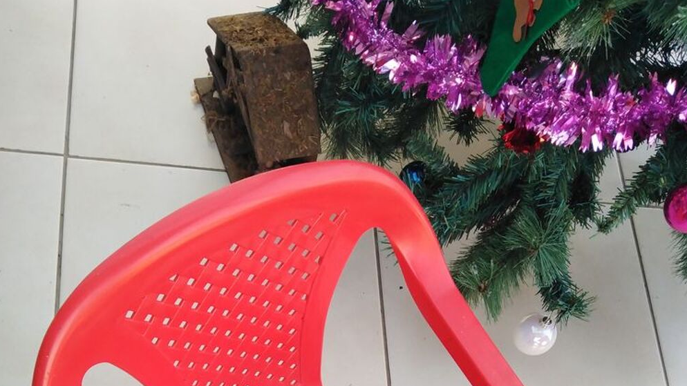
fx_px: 692
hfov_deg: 52.8
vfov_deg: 28.1
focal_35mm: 38
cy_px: 436
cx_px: 342
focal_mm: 3.59
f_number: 1.8
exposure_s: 1/120
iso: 184
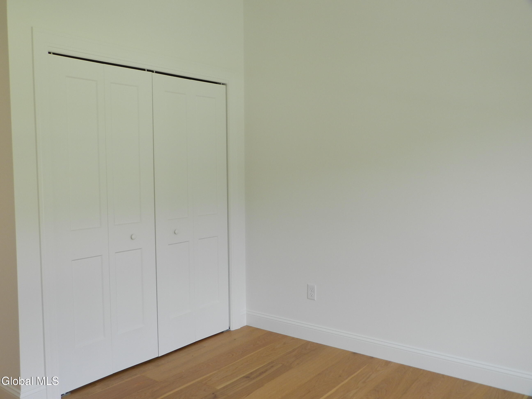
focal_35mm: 32
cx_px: 266
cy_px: 200
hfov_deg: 56.8
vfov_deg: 44.2
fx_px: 492
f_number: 3.7
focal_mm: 5.6
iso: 160
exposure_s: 1/30
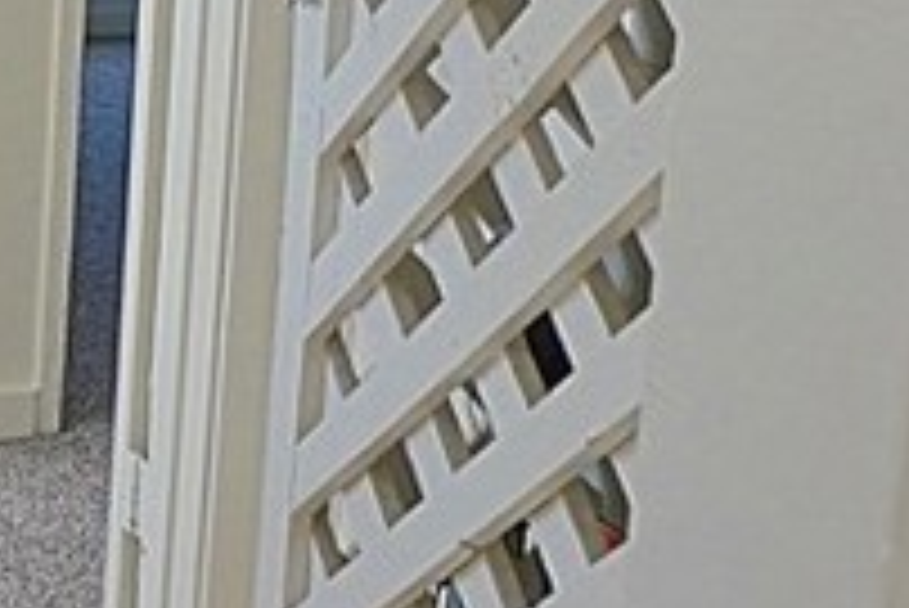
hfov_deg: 20.2
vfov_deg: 17.4
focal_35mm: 76
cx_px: -666
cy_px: -61
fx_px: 1920
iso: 640
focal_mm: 10
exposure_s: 1/80
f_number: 9
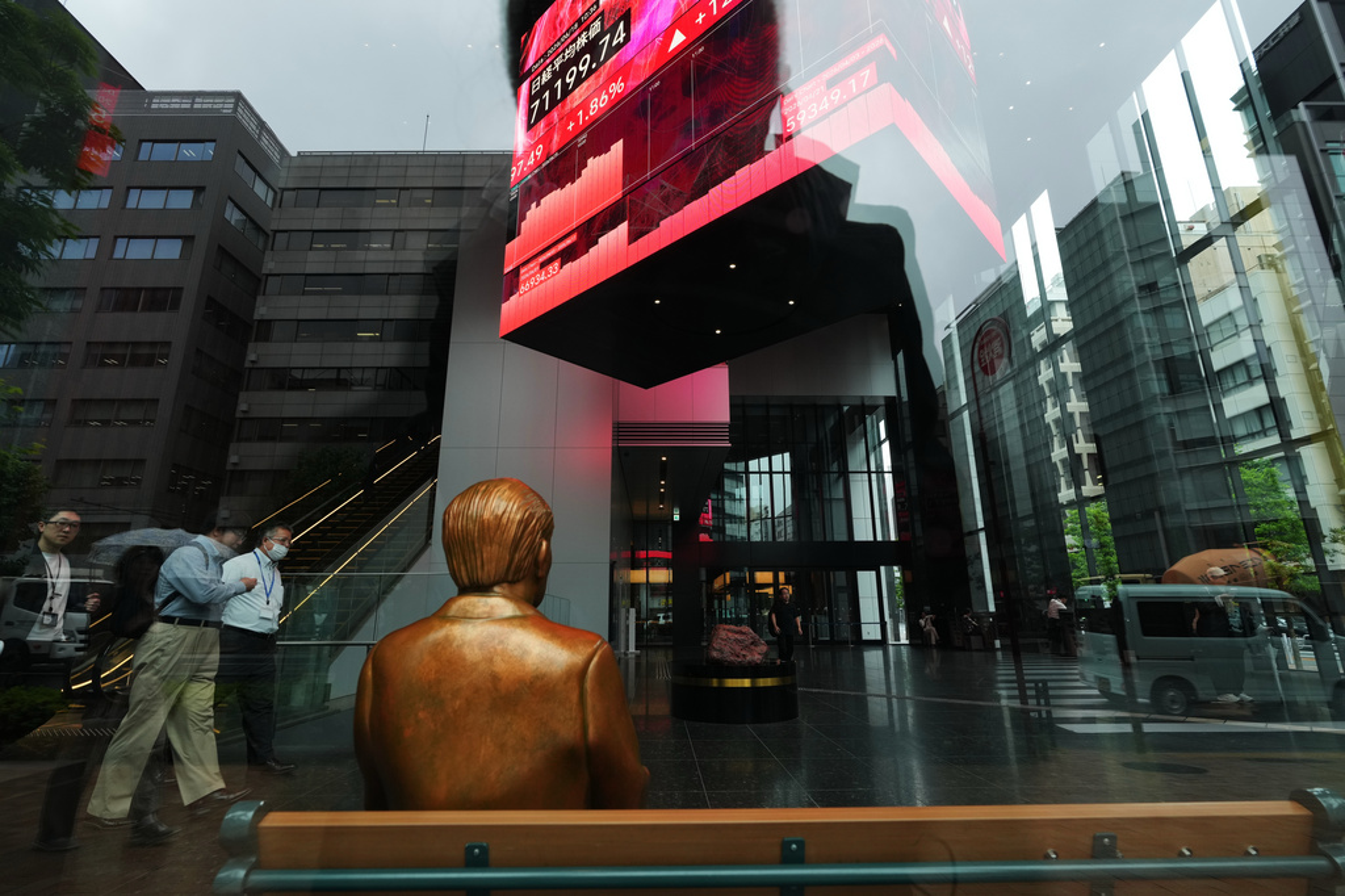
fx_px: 635
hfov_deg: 93.3
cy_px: 448
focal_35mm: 17
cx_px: 672
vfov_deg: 70.4
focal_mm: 17
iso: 800
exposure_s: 1/250
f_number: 6.3
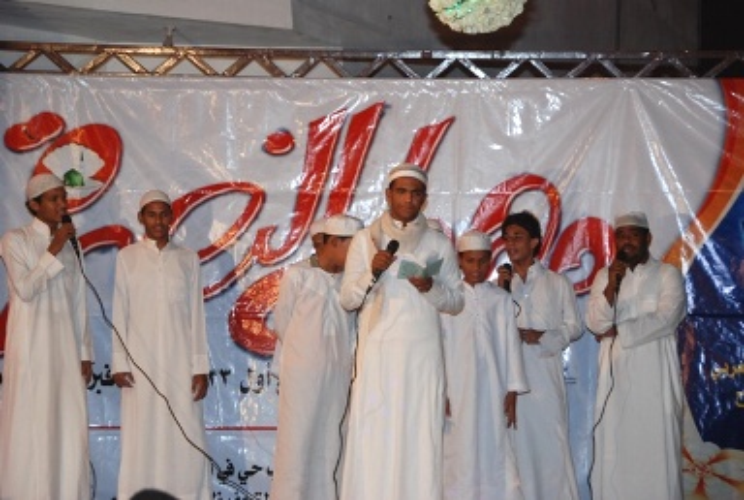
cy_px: 250
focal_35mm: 120
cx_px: 372
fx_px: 2486
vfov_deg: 11.5
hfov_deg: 17.0
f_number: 5.6
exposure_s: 1/60
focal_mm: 80
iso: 500
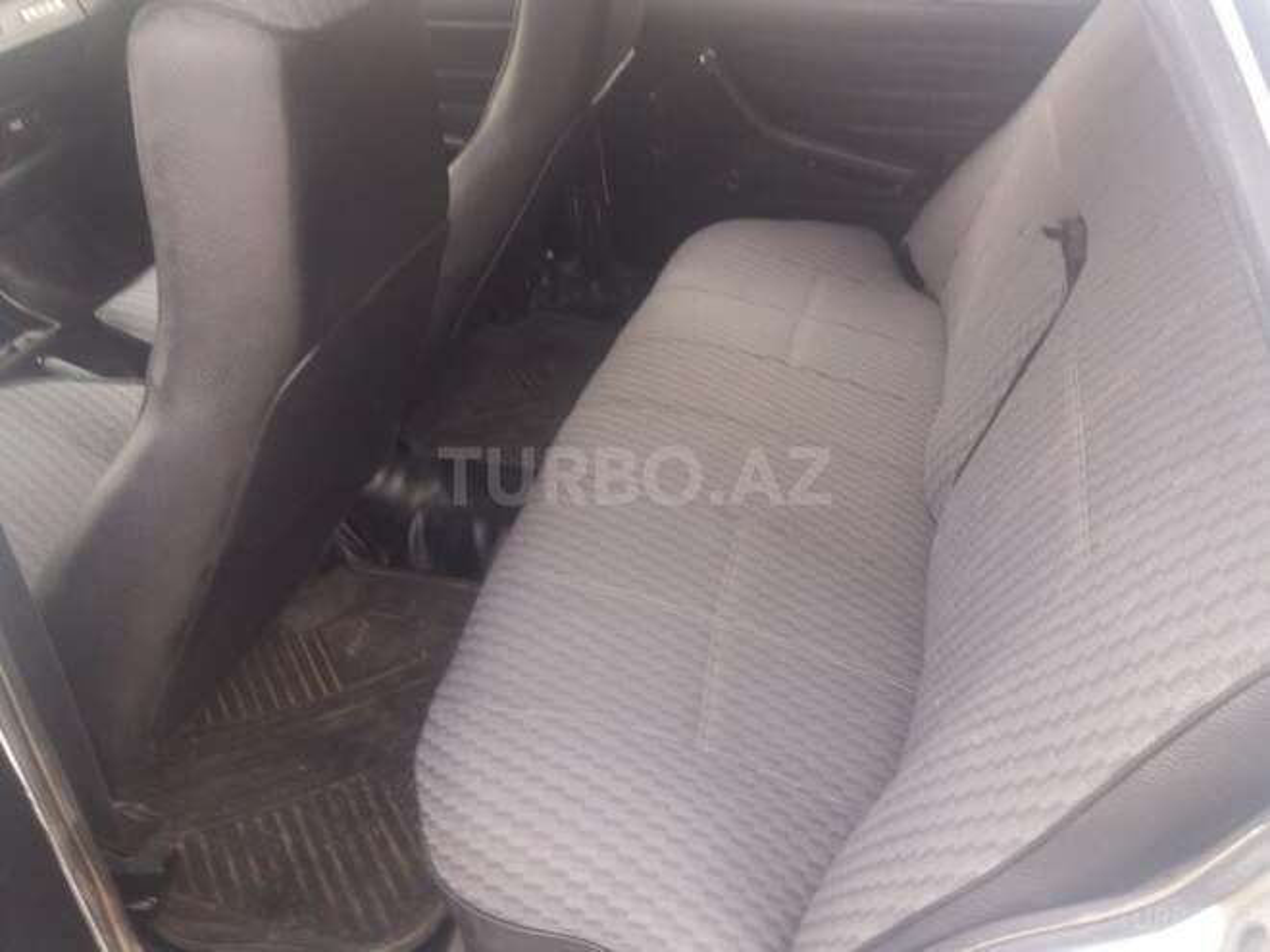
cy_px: 476
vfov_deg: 49.7
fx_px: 1027
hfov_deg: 63.4
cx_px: 635
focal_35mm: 28
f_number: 1.9
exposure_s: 1/30
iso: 125
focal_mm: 3.7
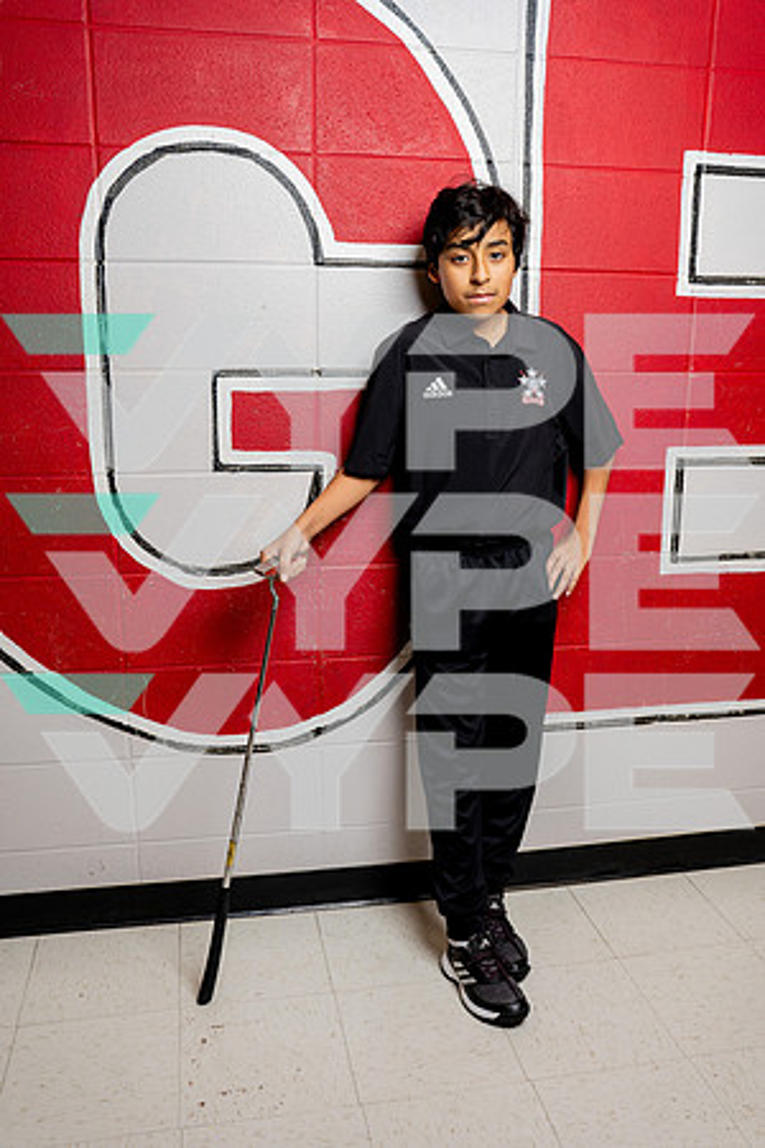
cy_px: 574
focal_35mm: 30
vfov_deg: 61.9
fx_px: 956
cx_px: 382
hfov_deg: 43.6
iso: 250
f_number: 5.6
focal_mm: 30
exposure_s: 1/200
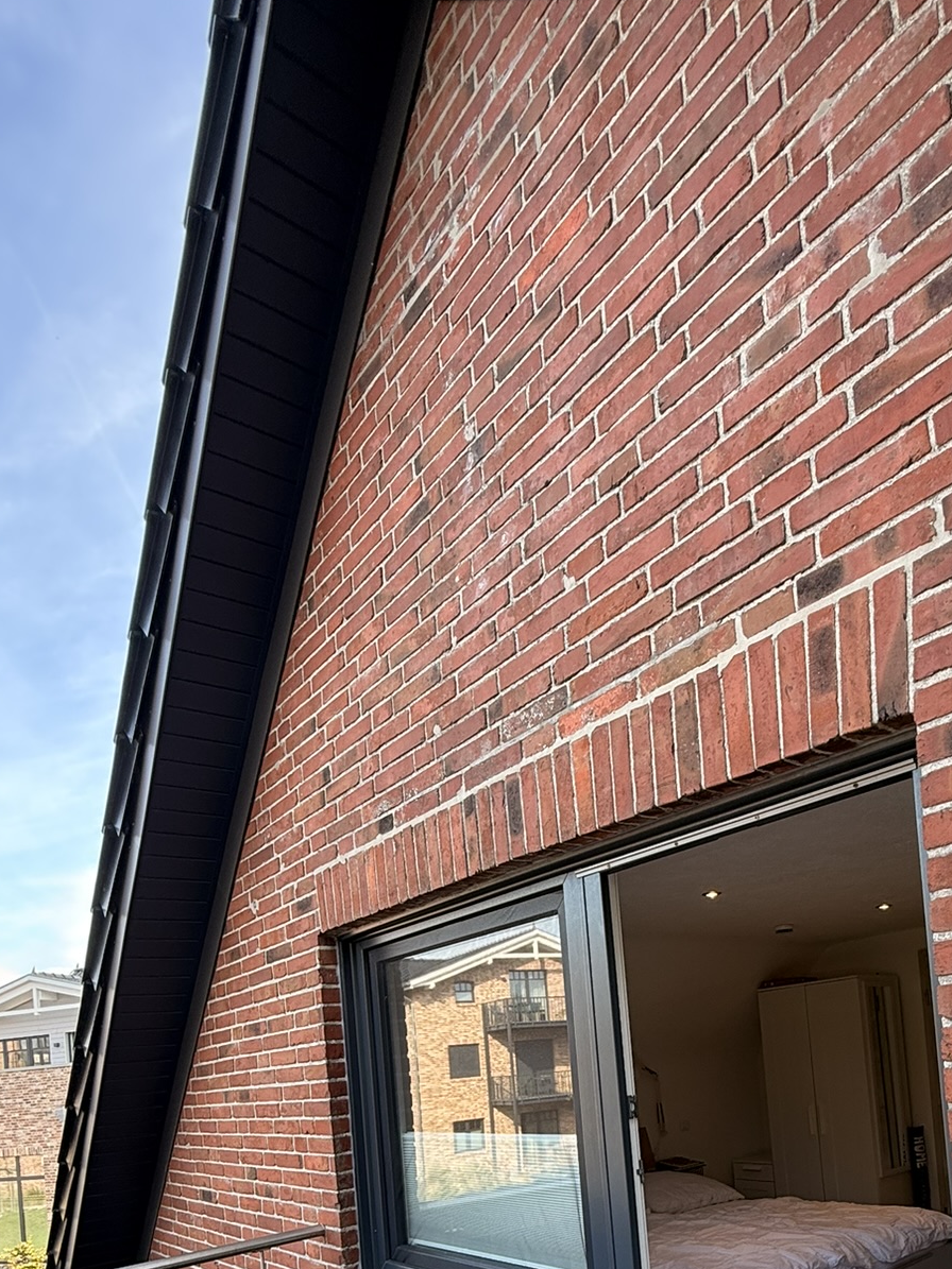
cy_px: 1054
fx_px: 880
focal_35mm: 24
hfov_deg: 56.6
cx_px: 547
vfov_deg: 63.9
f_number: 2.2
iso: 50
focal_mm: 2.22
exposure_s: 1/99
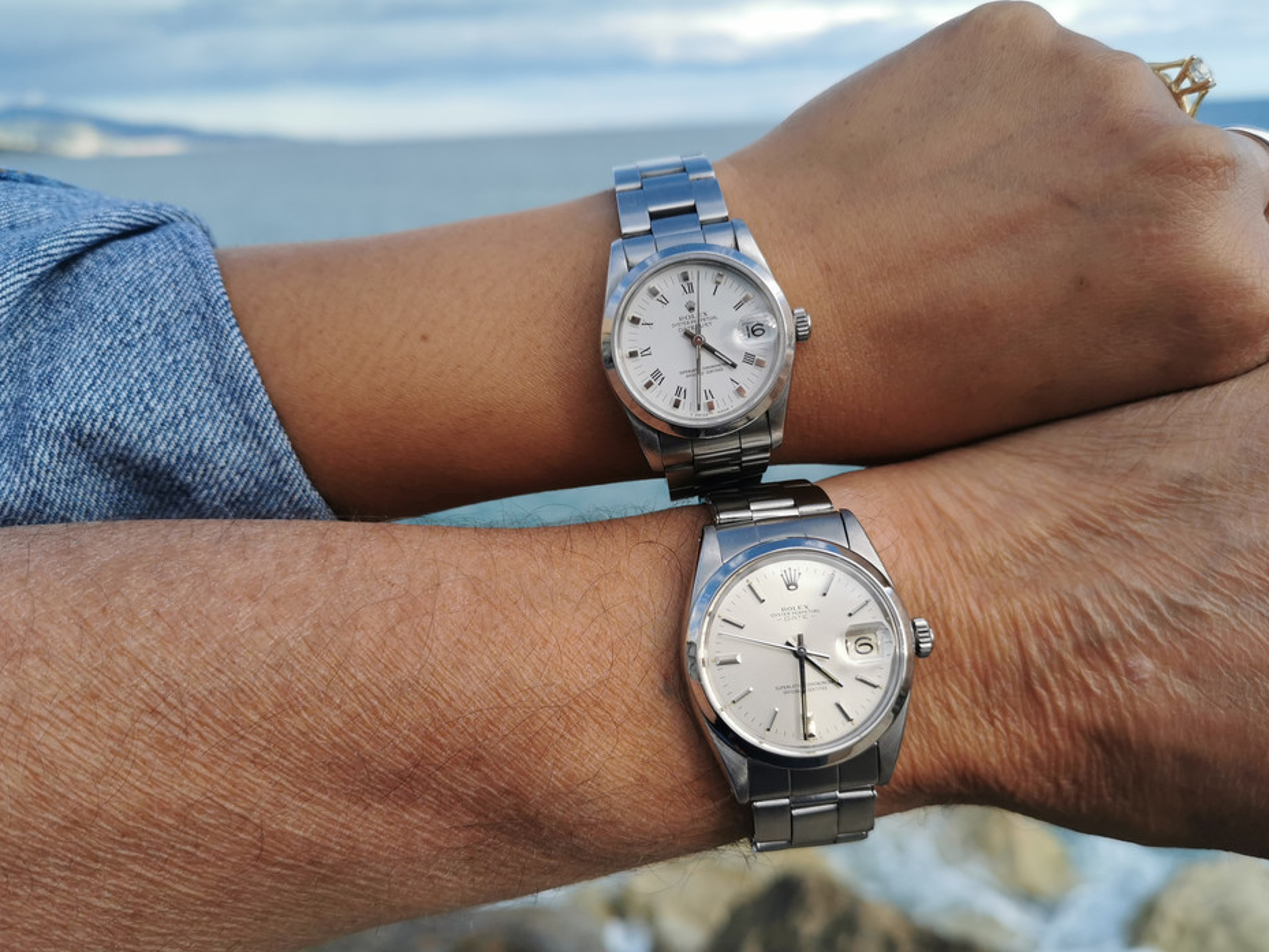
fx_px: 1137
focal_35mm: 31
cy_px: 515
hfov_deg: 58.3
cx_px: 677
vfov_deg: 45.4
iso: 50
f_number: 1.8
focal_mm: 5.58
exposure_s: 1/1267
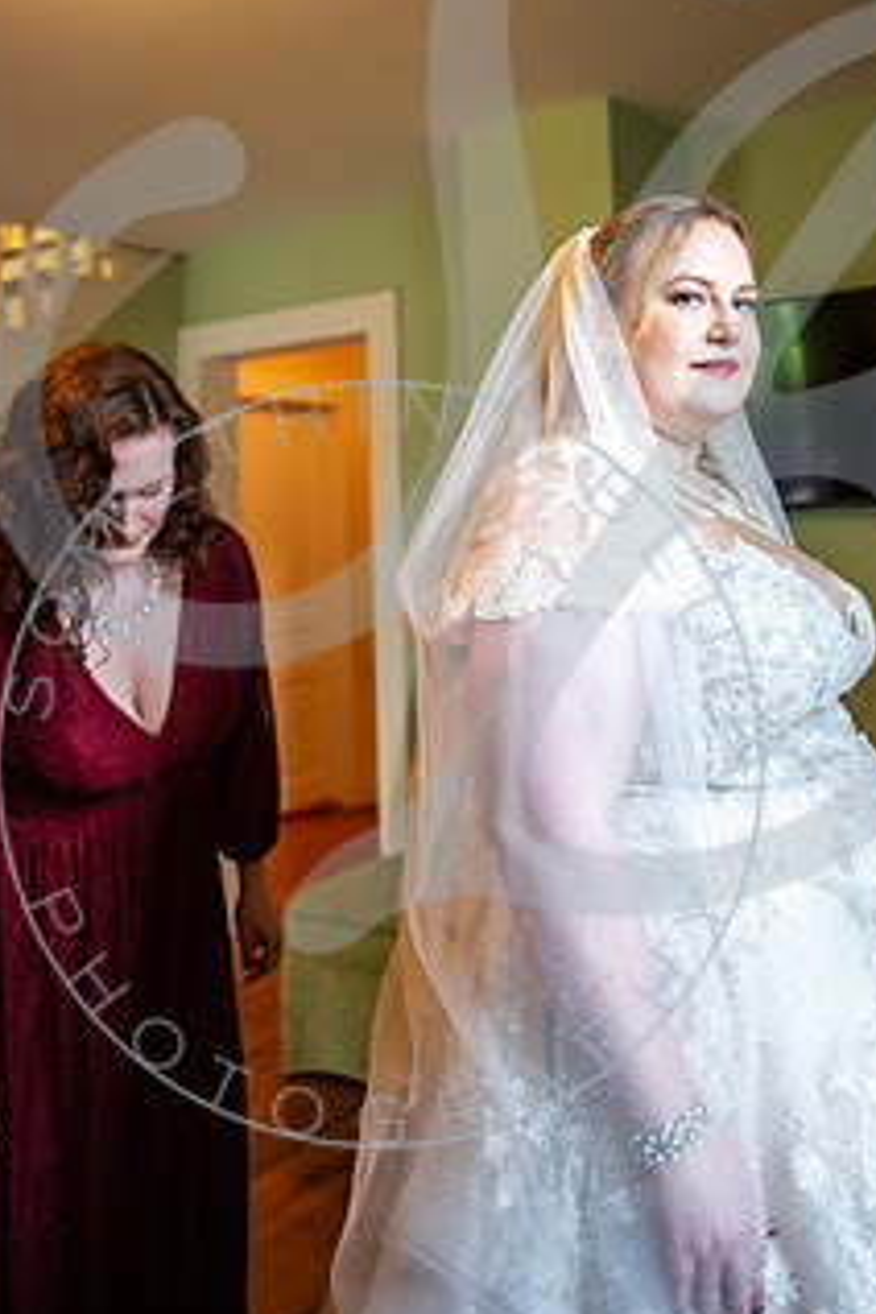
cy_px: 450
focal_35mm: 34
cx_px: 566
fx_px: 1241
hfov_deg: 38.5
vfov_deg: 54.8
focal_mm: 24
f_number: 2.8
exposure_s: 1/200
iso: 1600
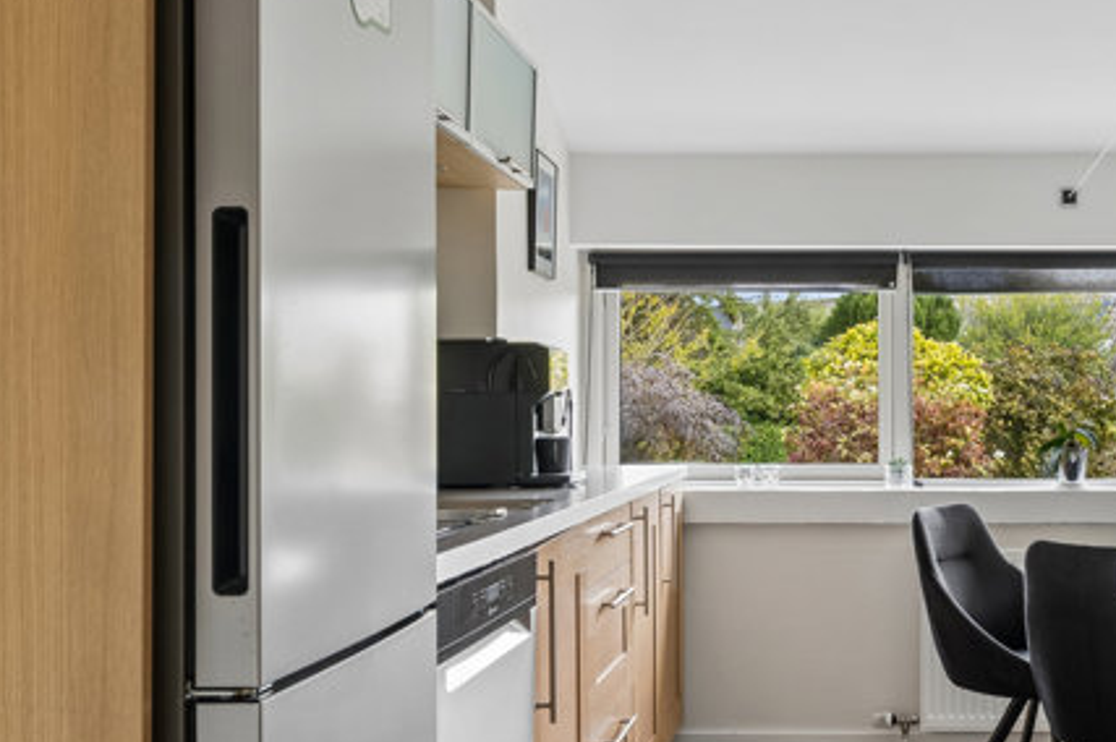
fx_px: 1437
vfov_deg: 29.0
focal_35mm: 46
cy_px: 385
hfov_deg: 41.2
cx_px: 842
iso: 200
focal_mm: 16.5
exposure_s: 1/5
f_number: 8
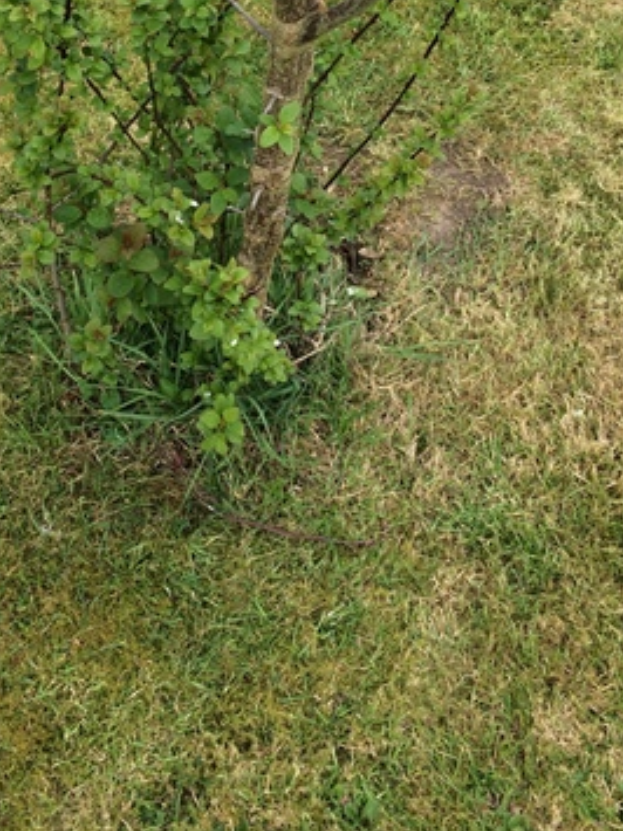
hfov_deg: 29.5
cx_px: 208
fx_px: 1177
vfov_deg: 37.3
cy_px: 143
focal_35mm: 49
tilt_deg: -53.7
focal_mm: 4.15
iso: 32
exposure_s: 1/323
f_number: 2.2
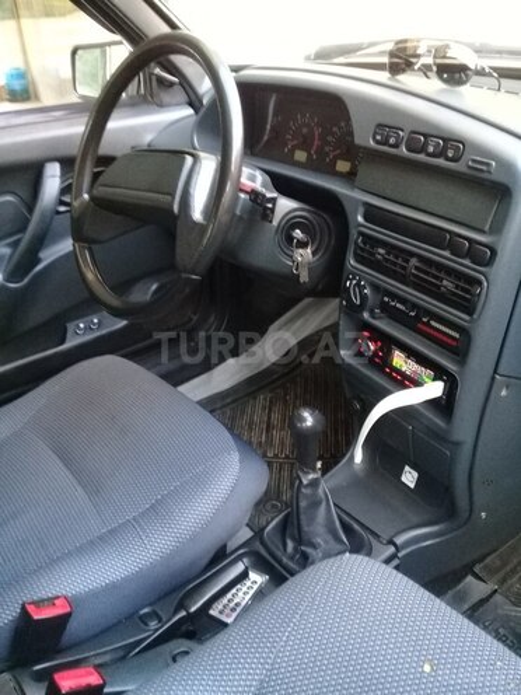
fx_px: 622
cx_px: 260
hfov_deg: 45.4
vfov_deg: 58.4
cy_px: 348
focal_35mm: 31
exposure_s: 1/17
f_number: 2.2
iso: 250
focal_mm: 3.3
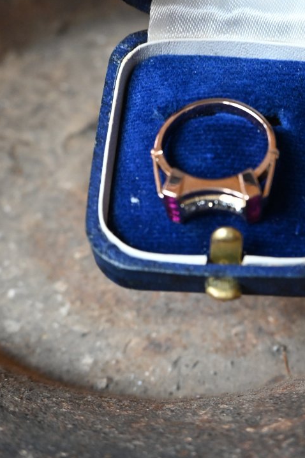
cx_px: 234
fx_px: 926
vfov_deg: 27.6
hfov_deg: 18.6
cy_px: 162
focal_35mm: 73
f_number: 6.3
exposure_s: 1/50
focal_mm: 29
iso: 1600
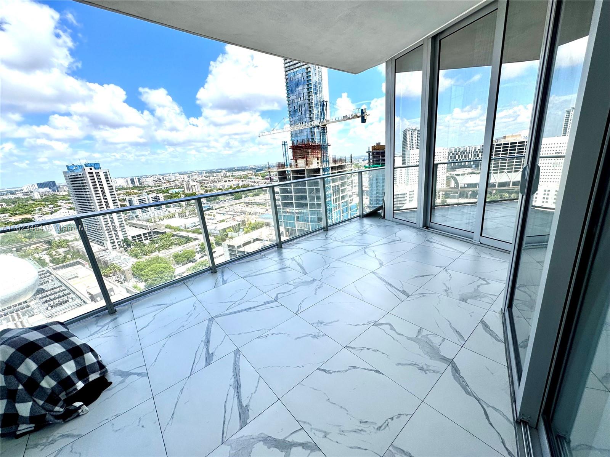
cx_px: 305
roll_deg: +5.2
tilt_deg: -15.7
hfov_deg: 102.1
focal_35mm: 14
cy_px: 228
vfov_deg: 85.7
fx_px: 247
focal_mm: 2.22
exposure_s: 1/1789
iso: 40
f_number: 2.2
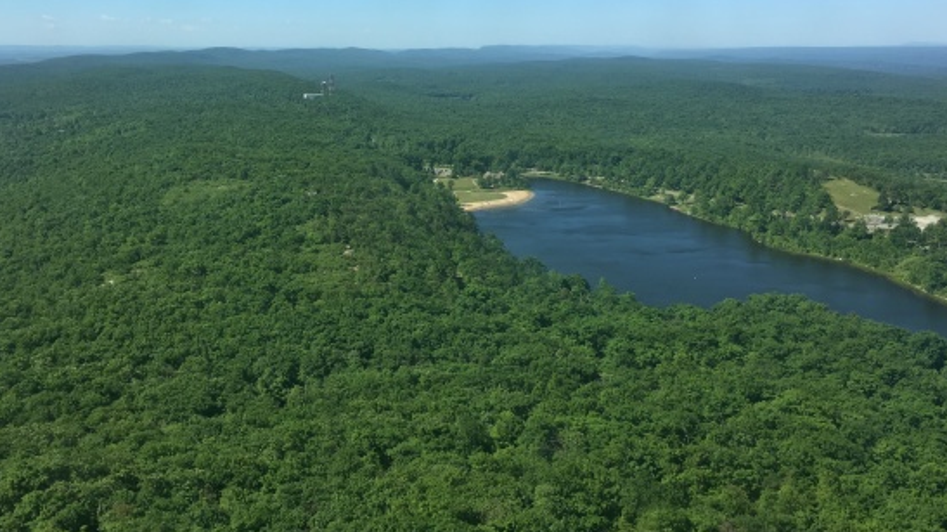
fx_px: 929
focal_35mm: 37
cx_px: 441
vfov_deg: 31.8
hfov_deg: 54.0
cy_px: 211
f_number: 2.2
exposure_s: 1/905
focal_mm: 4.15
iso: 25
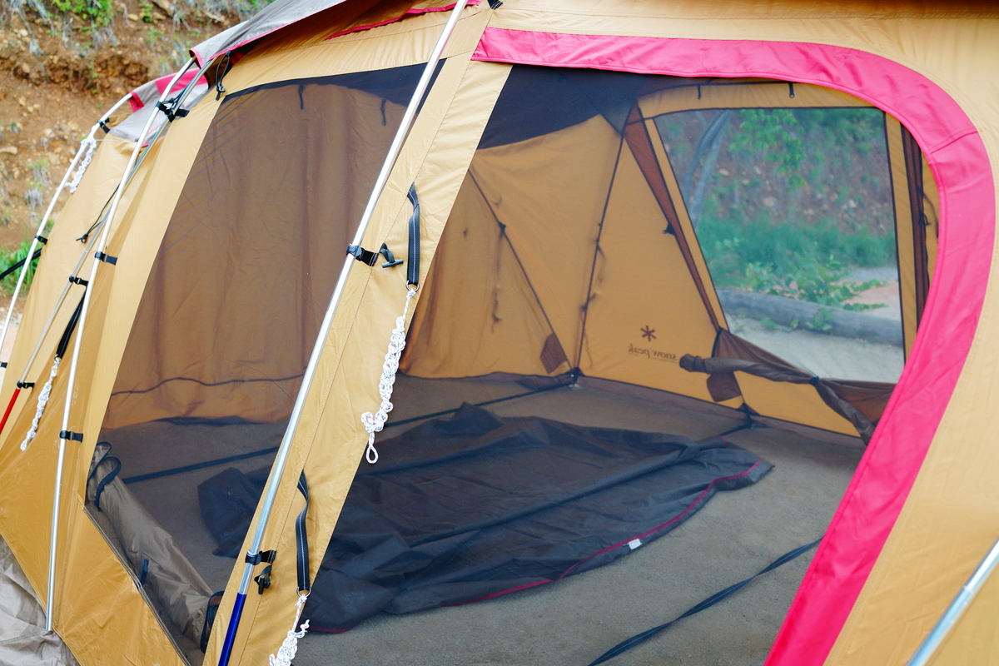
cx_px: 500
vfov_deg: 37.9
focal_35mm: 35
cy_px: 333
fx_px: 971
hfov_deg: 54.4
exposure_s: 1/250
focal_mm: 35
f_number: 4
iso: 1000
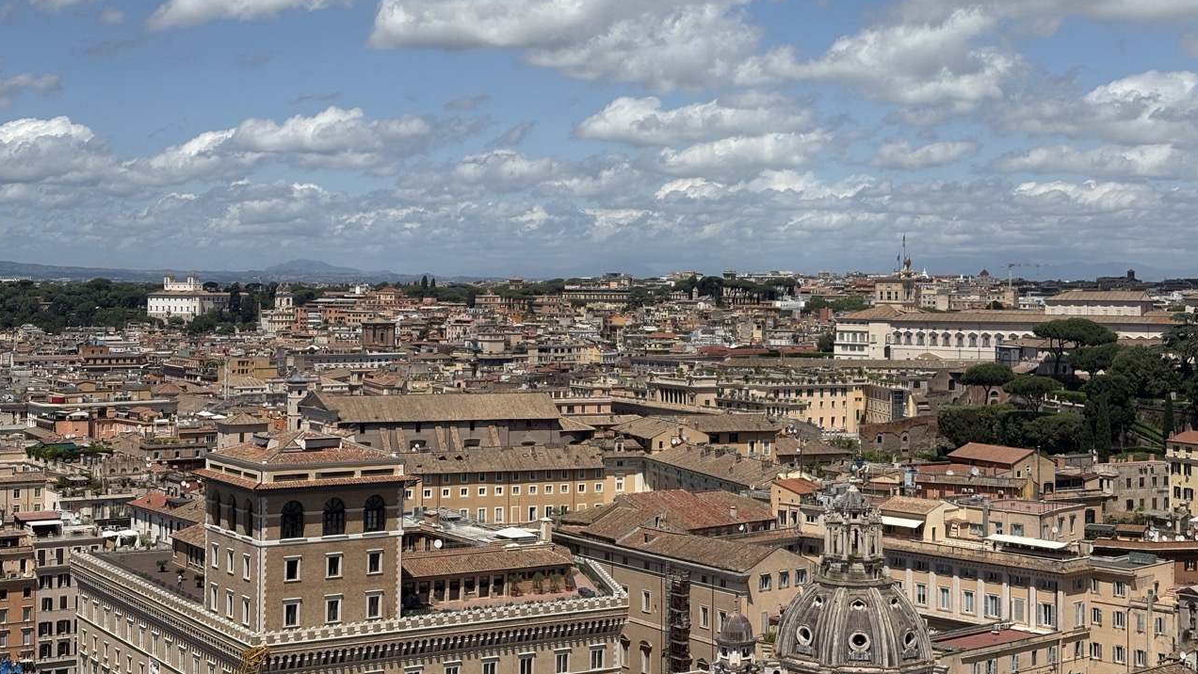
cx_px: 600
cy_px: 266
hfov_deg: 36.6
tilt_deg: +0.1
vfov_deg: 21.1
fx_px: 1811
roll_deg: +0.2
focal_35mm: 57
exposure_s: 1/4630
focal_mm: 5.96
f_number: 1.6
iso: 25
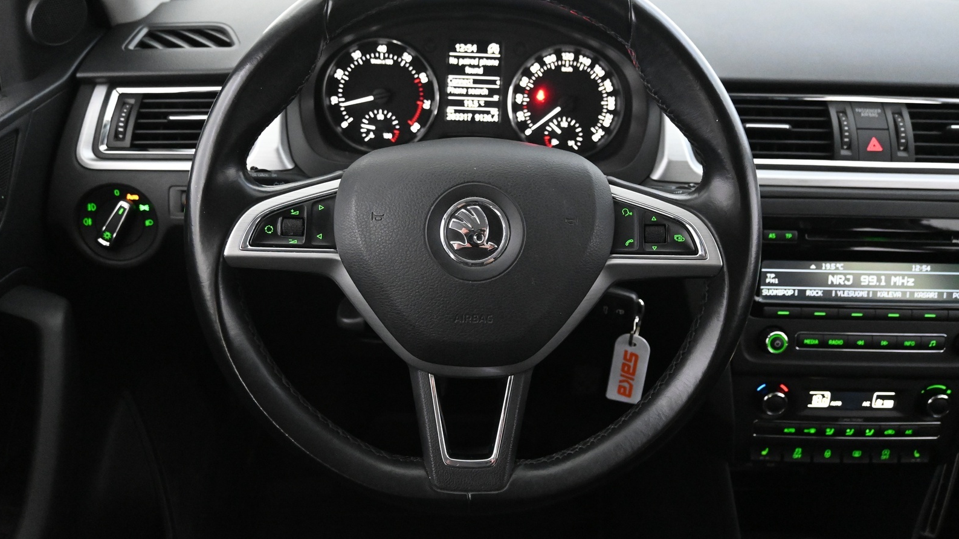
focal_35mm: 31
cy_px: 238
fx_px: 795
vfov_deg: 37.4
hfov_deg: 62.2
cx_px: 472
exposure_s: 1/30
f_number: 3.8
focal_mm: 19.5
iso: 6400
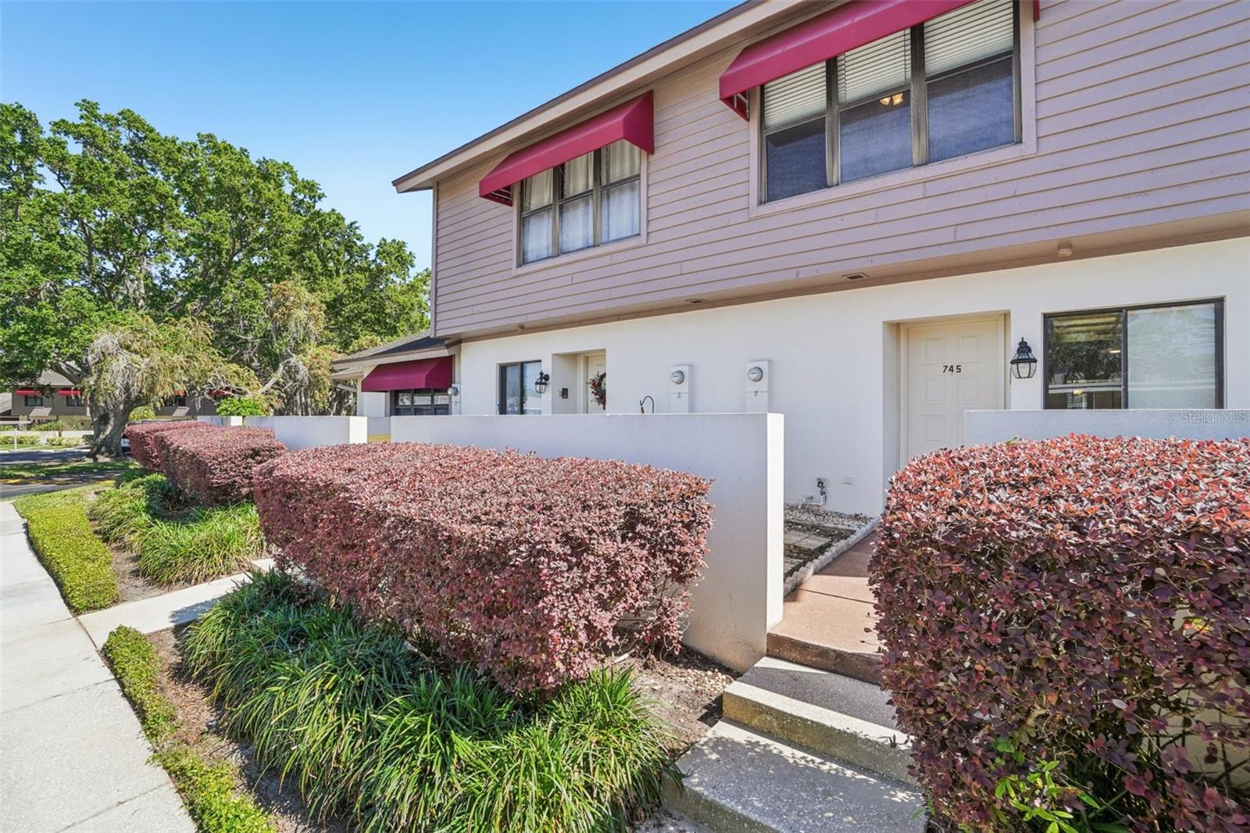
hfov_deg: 100.4
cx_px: 625
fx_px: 521
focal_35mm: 15
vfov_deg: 77.3
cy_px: 416
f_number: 8
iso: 100
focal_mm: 10
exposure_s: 1/125
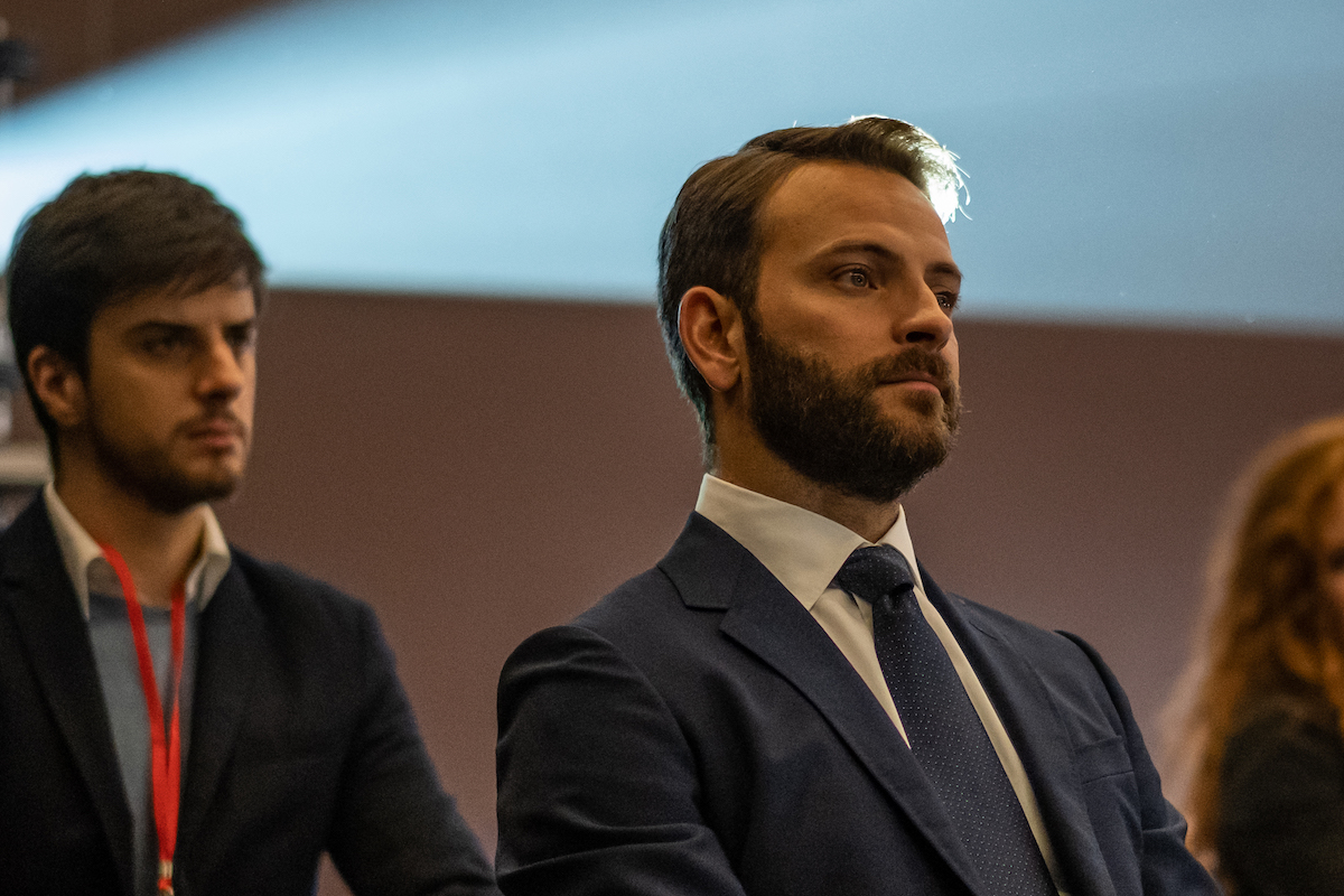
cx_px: 849
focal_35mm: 154
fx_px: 5749
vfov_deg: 8.9
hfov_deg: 13.3
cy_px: 628
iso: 2000
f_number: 1.2
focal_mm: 56
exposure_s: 1/80
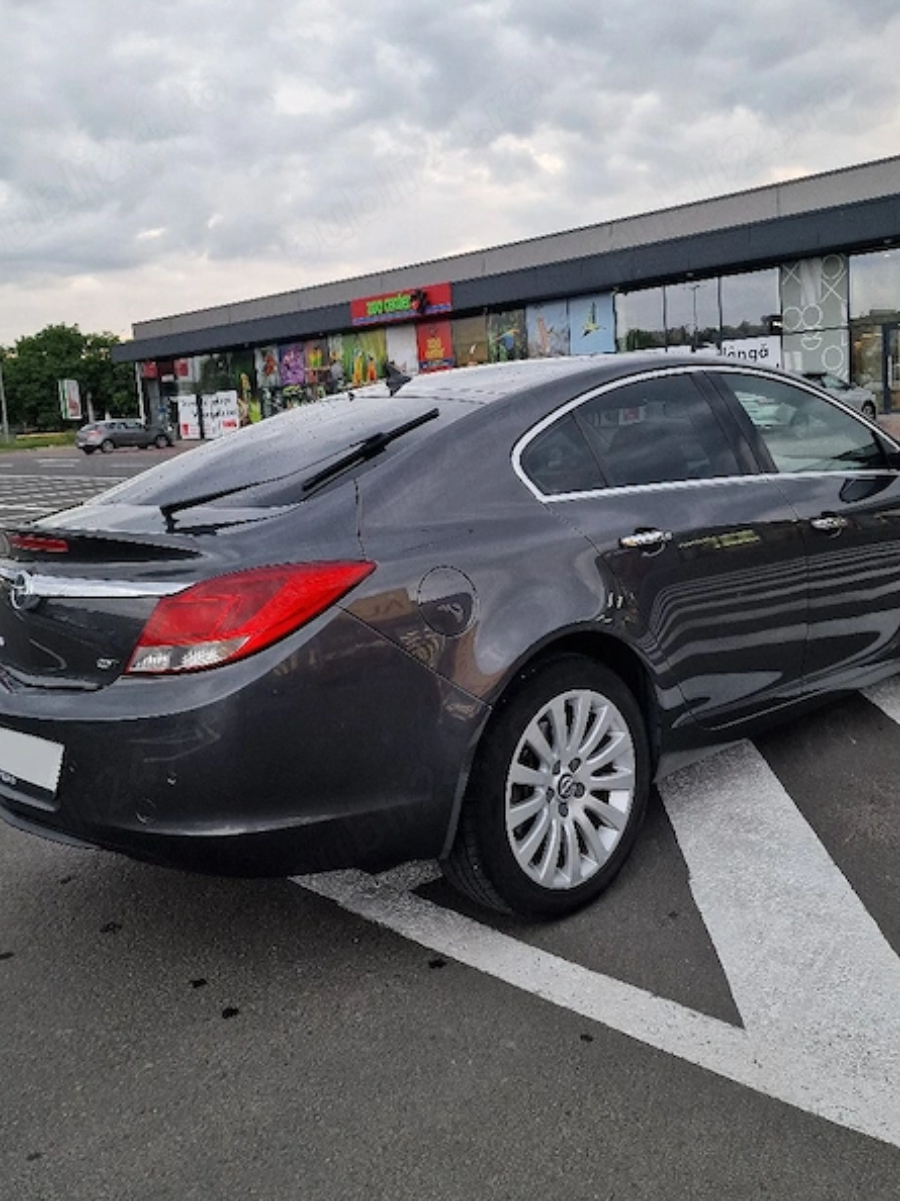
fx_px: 1075
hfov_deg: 45.4
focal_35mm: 31
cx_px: 491
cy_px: 536
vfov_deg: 58.2
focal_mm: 6.4
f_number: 1.8
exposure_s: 1/182
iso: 100
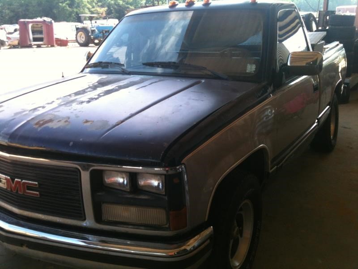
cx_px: 179
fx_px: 362
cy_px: 134
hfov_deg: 52.6
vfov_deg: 40.7
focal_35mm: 35
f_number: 2.8
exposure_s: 1/182
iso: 64
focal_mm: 3.85
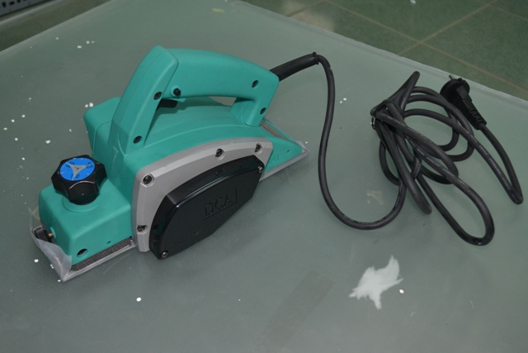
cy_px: 176
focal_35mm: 36
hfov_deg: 53.1
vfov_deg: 36.9
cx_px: 264
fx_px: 528
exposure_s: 1/60
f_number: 4
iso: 900
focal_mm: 24
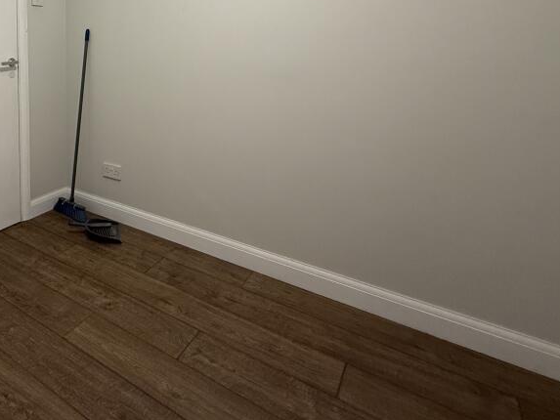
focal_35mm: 25
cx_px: 121
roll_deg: +0.0
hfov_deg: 64.0
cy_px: 78
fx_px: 405
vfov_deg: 51.2
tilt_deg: -4.0
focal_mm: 2.22
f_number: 2.2
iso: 250
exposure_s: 1/100
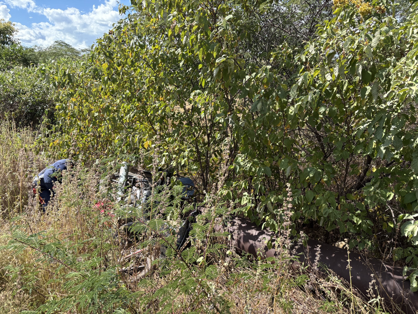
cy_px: 157
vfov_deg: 53.1
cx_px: 209
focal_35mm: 26
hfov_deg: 67.3
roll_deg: -0.6
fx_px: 314
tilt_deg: -12.9
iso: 64
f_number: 1.6
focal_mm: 5.96
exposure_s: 1/1667
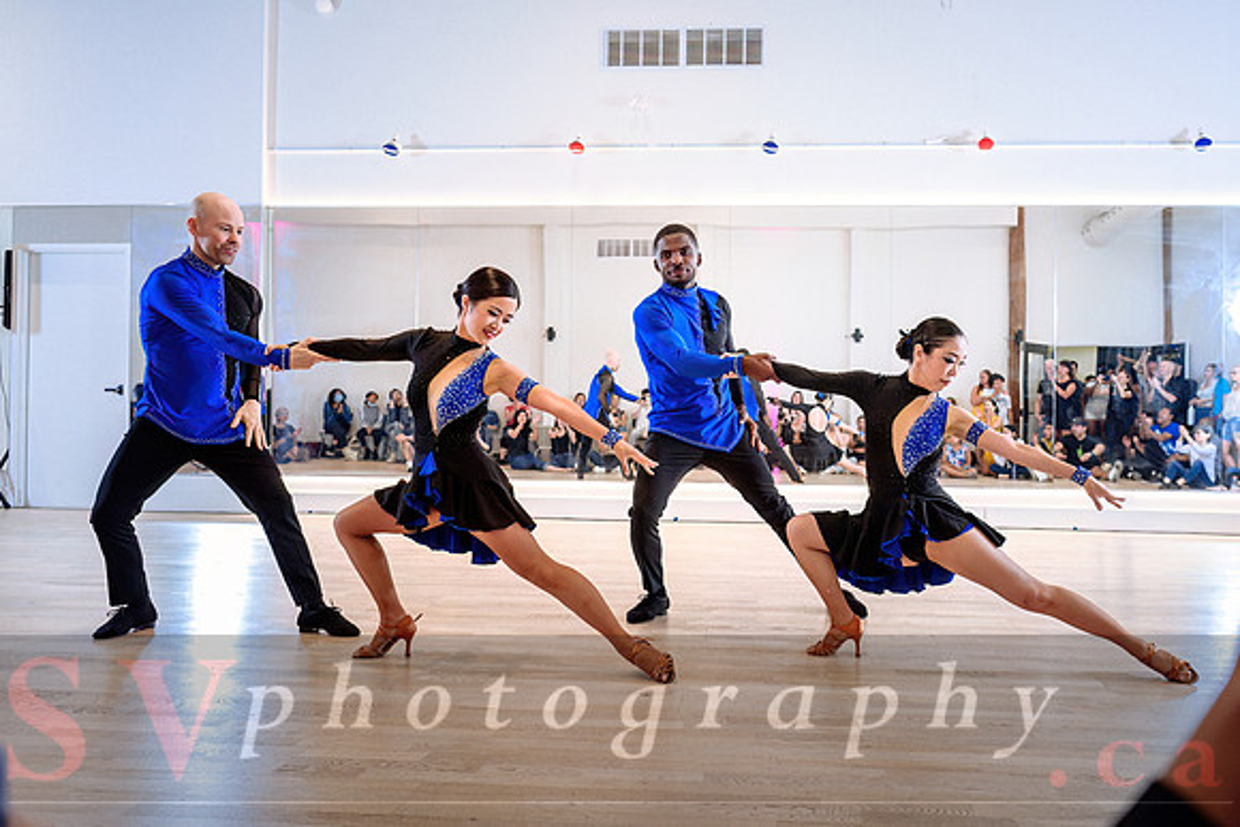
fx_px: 1036
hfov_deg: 61.5
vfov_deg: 43.5
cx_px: 713
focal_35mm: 30
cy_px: 413
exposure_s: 1/250
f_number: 2.8
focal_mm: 26
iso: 1600
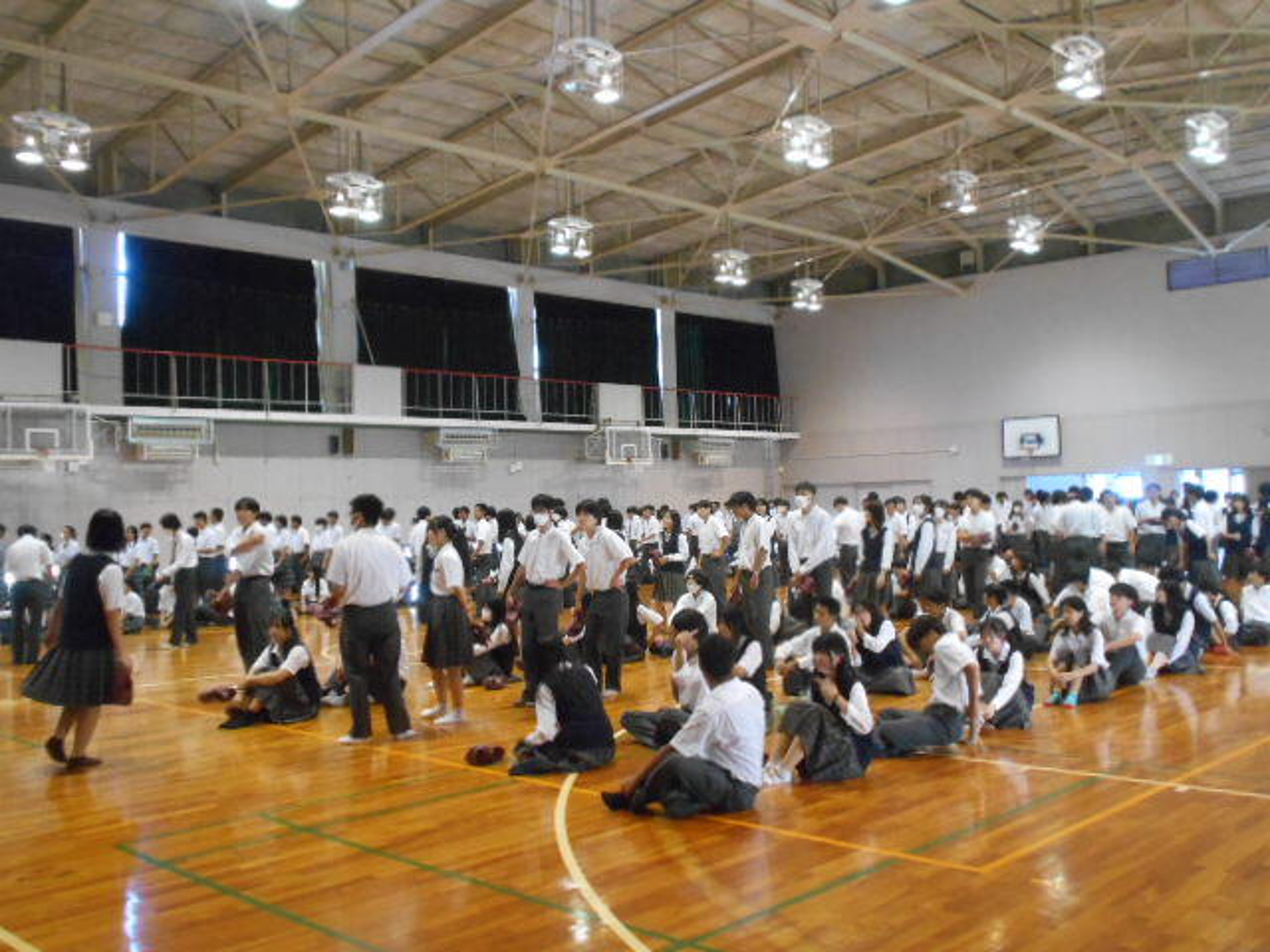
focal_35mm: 34
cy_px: 476
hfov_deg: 54.0
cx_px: 635
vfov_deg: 41.8
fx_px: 1247
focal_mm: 5.8
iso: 800
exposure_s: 1/40
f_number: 3.6
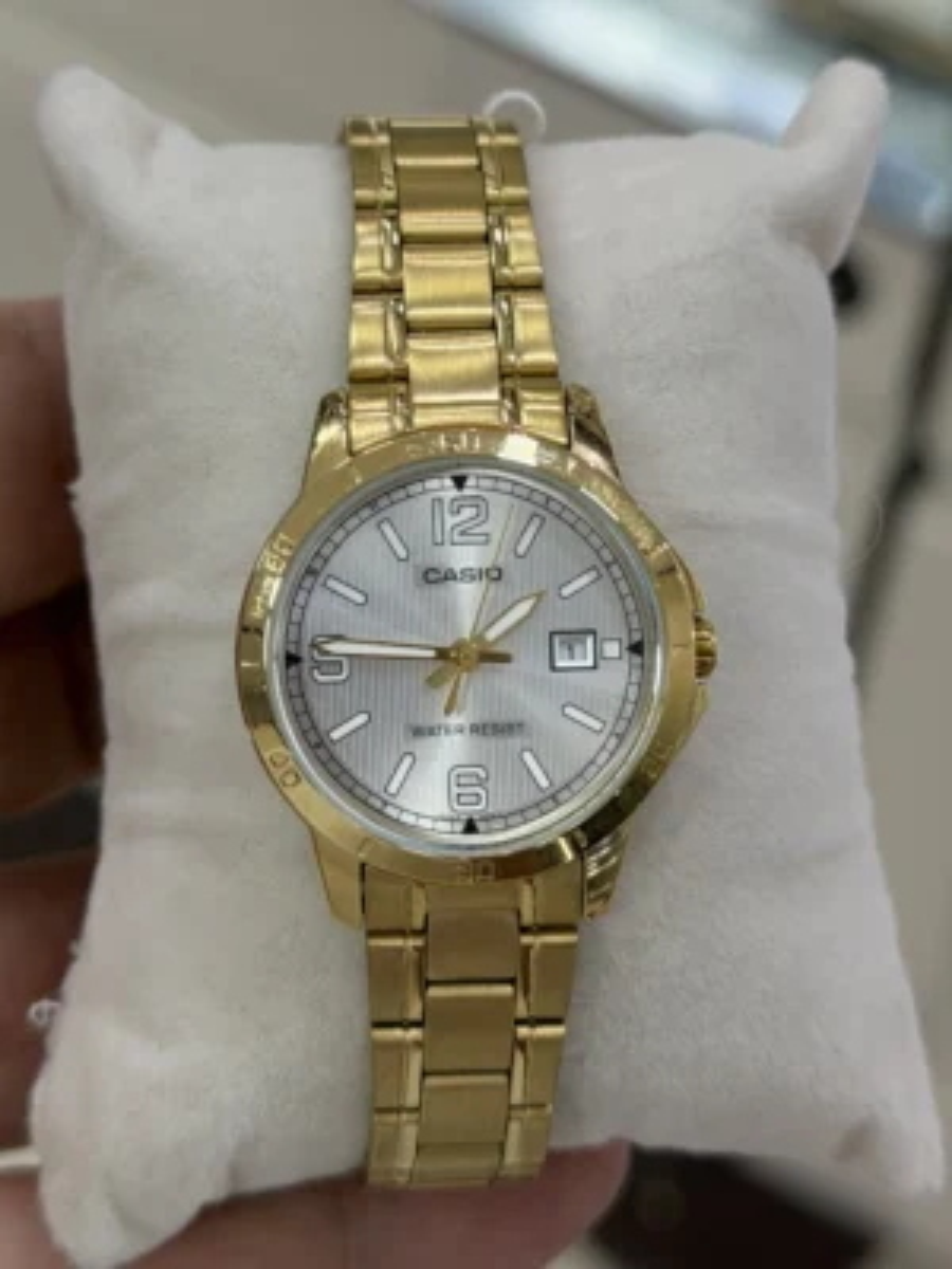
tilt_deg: -61.7
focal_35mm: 48
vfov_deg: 39.7
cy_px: 634
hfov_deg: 30.3
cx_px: 476
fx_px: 1760
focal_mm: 6.76
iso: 64
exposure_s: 1/496
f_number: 1.78
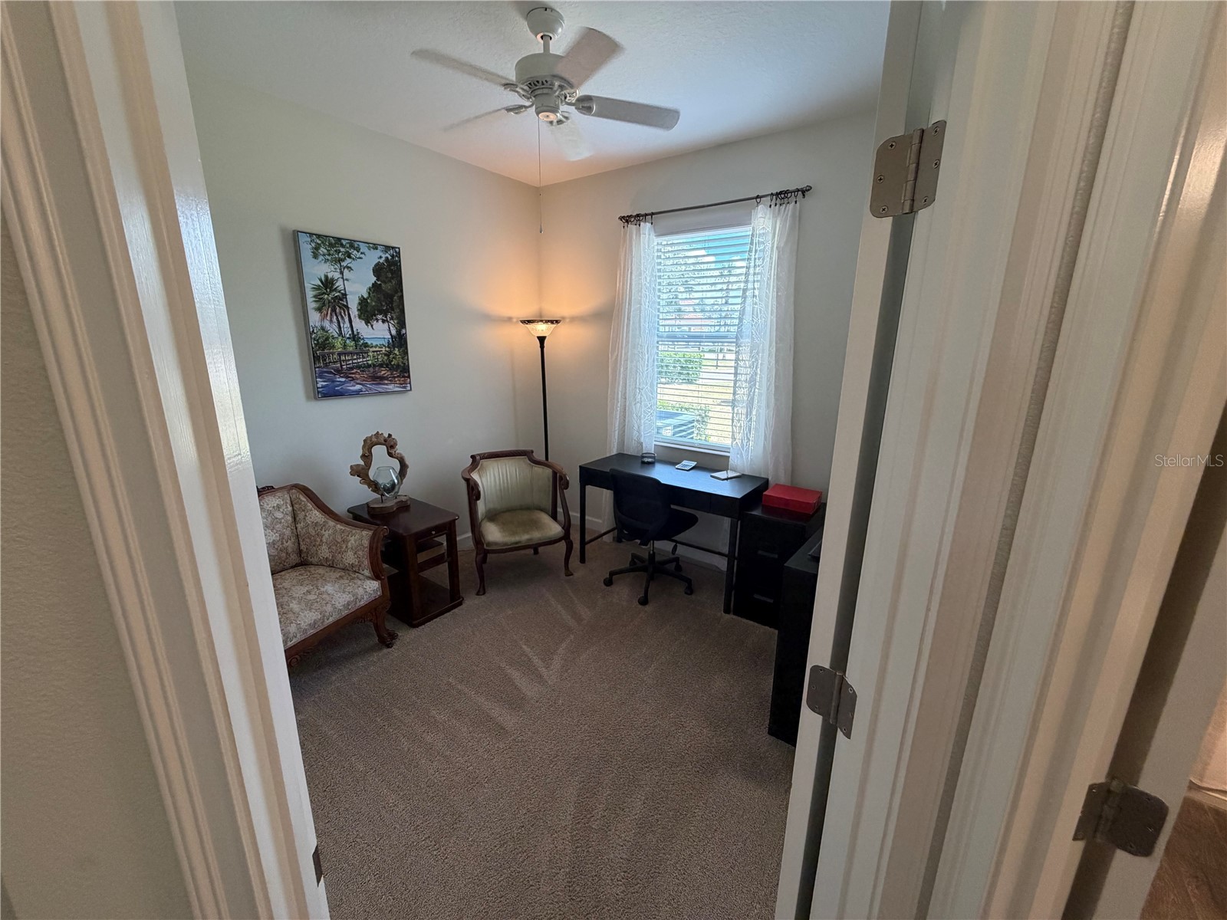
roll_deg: -0.5
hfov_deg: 102.1
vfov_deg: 85.7
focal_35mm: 14
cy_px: 460
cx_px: 614
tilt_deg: -14.0
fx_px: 496
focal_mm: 2.22
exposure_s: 1/120
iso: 320
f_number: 2.2
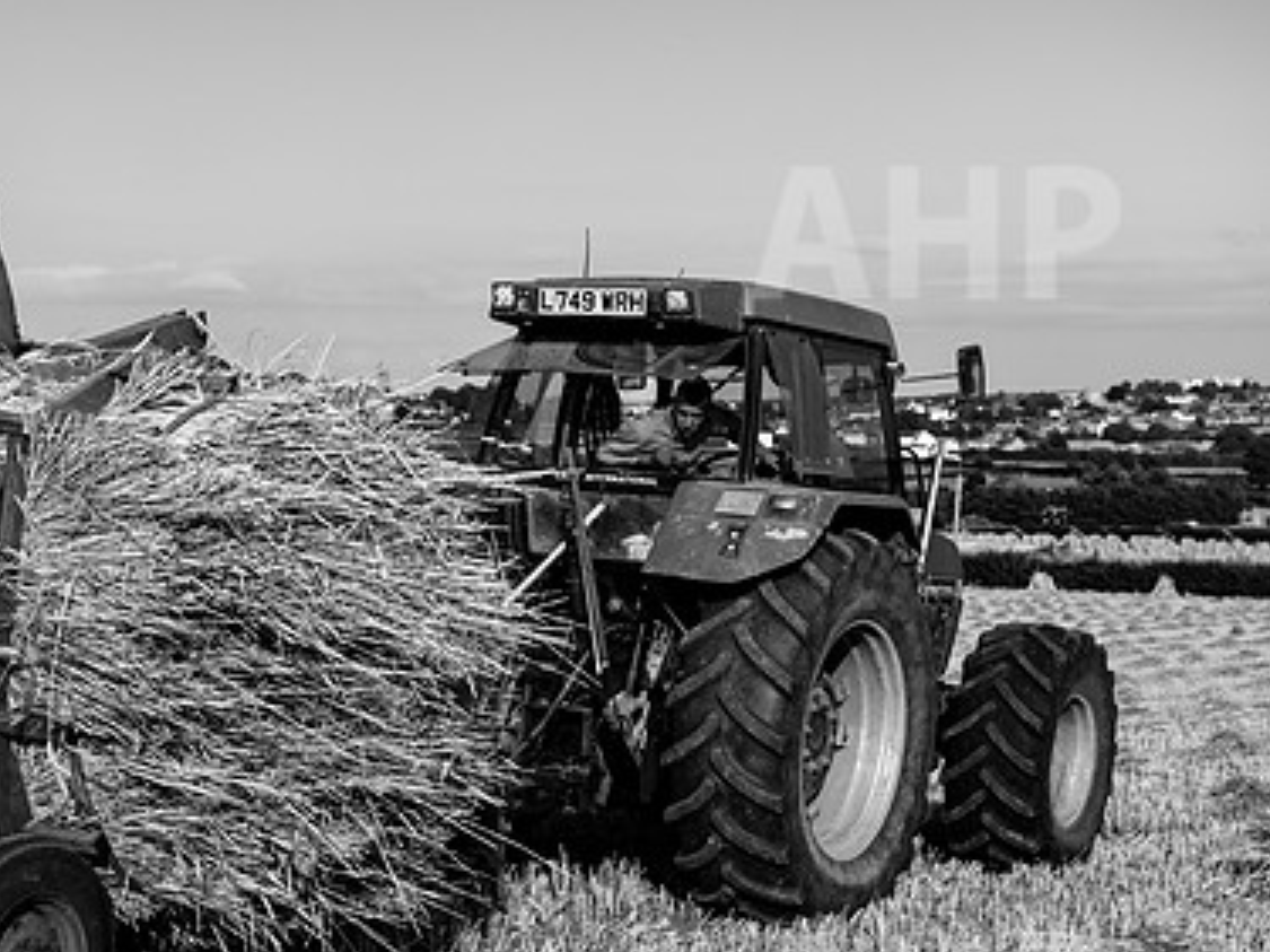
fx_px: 2457
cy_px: 635
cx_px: 291
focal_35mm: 67
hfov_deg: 28.5
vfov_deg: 21.8
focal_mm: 45
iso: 64
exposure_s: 1/1000
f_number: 5.6
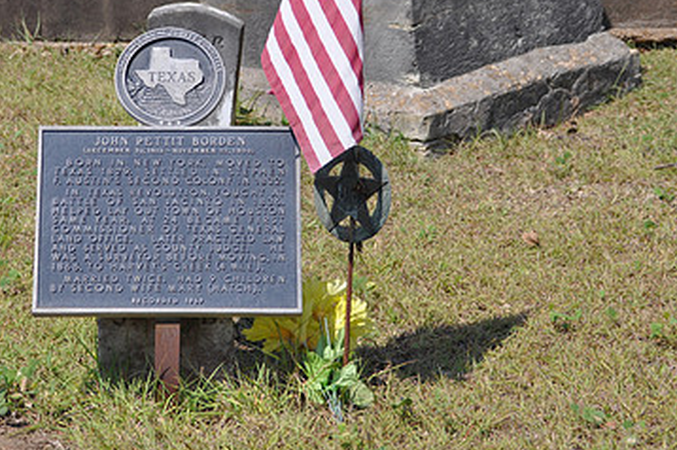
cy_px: 141
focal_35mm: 136
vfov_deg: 10.1
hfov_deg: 15.1
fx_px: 2555
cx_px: 240
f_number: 6.3
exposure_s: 1/640
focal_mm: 56
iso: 200
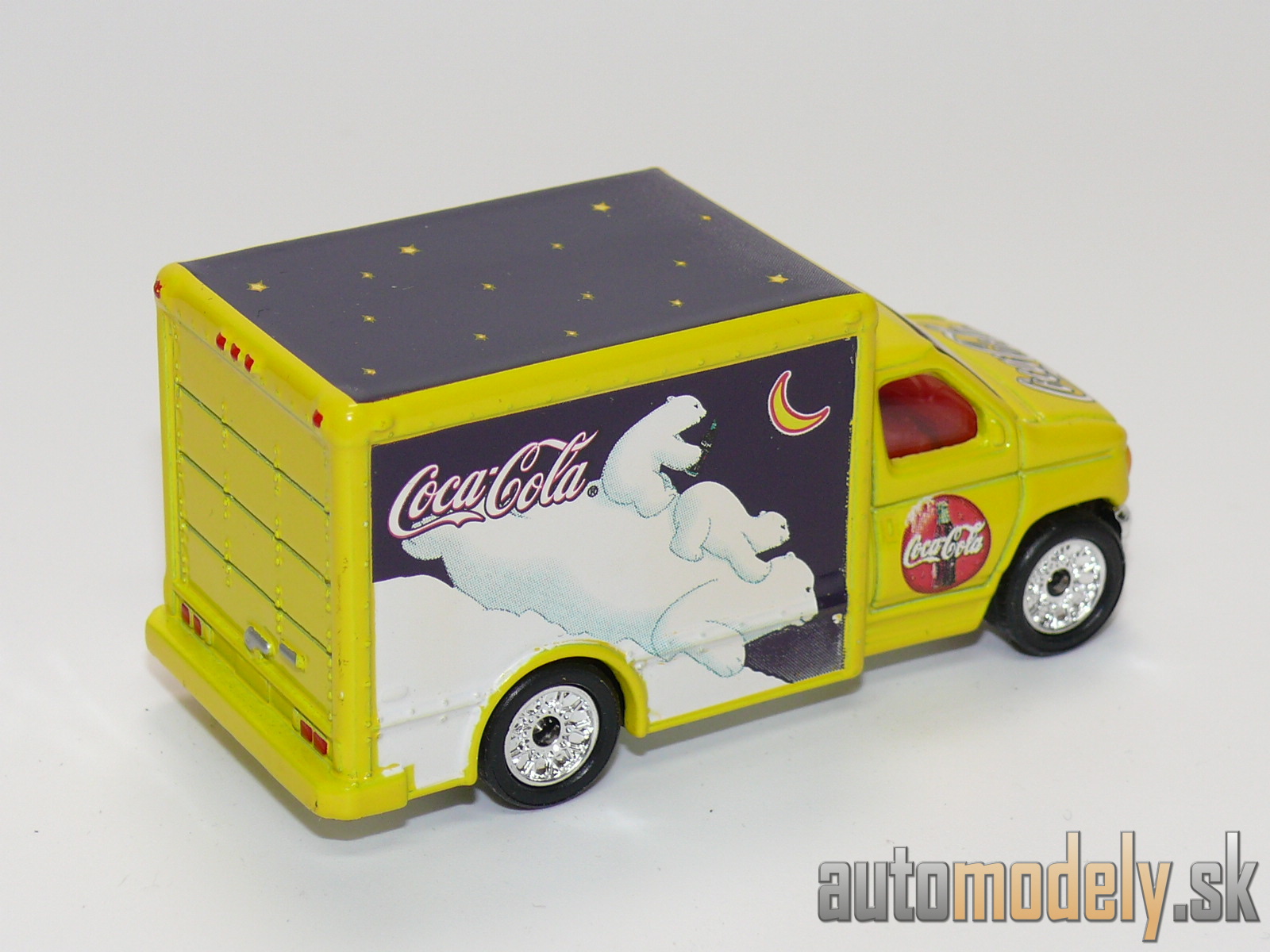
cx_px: 635
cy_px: 476
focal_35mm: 108
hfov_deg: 18.2
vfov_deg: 13.7
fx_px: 3962
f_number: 4
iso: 100
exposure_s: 1/30
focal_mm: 13.8
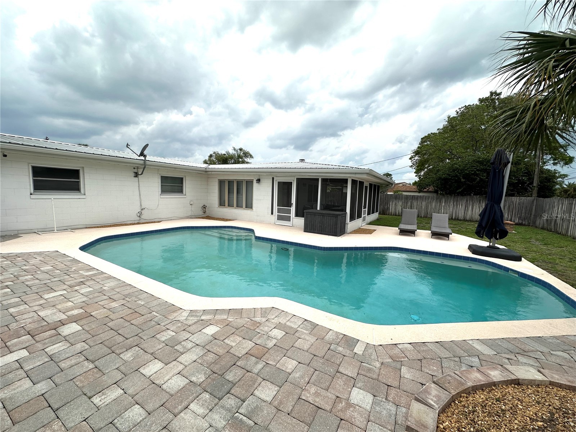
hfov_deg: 102.1
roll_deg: -1.4
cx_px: 288
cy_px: 216
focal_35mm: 14
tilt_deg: -5.7
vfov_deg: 85.7
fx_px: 233
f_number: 2.2
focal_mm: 2.22
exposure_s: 1/2020
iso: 50
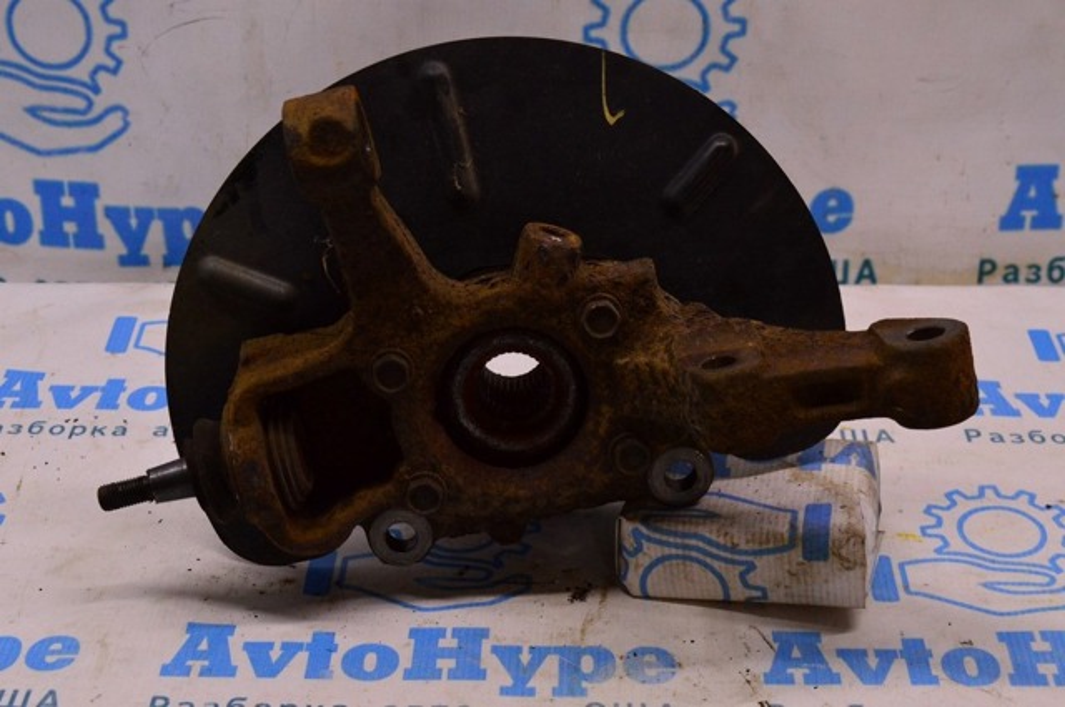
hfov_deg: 33.4
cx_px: 532
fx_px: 1773
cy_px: 354
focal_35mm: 60
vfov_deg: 22.6
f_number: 8
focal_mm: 40
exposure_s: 1/125
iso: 1600
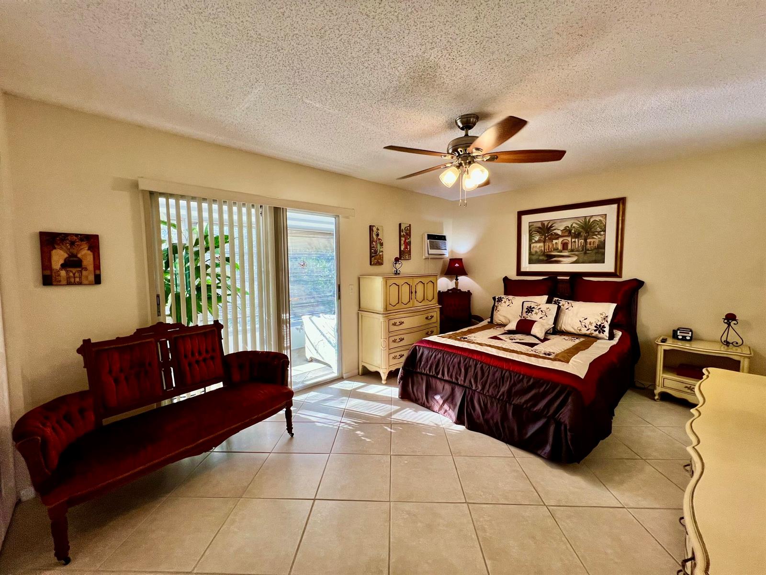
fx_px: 288
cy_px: 288
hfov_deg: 106.2
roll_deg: +0.5
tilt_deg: -5.4
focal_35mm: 13
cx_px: 383
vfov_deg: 89.9
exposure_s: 1/120
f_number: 1.8
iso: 80
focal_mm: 1.57
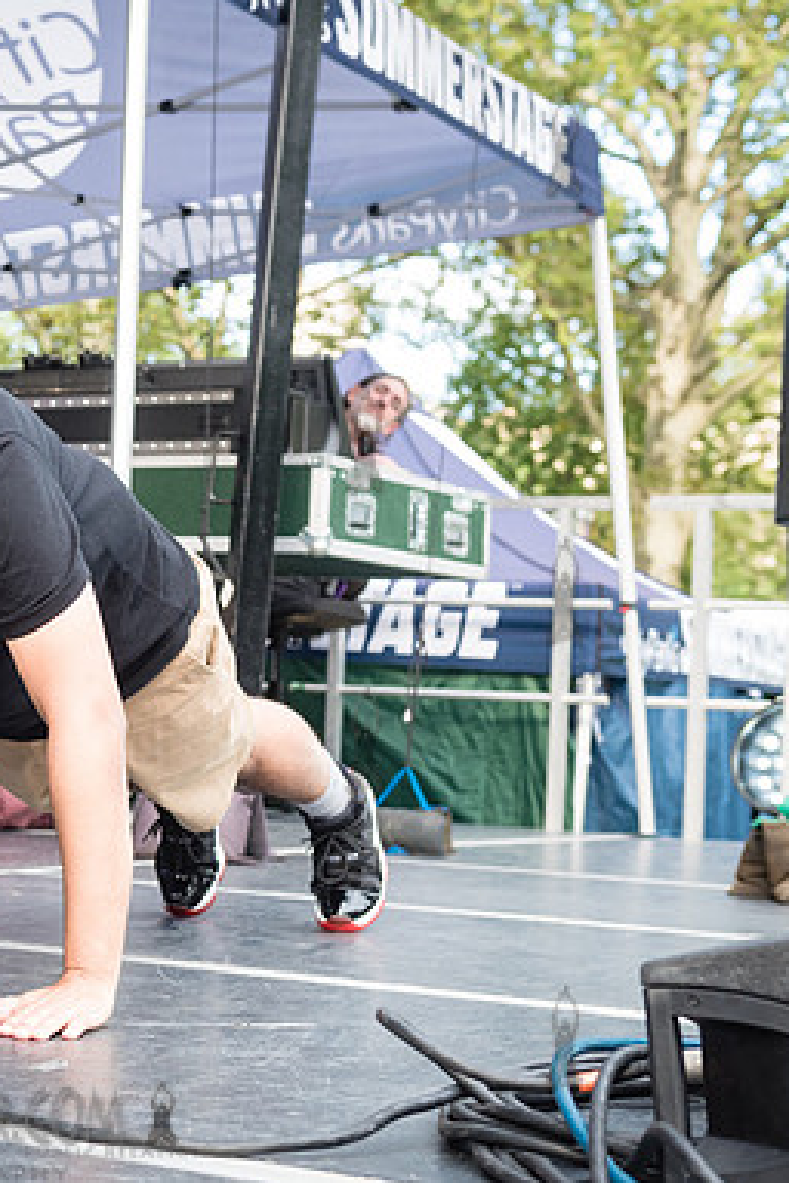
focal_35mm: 74
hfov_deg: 17.8
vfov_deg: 27.3
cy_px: 672
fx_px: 2433
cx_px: -60
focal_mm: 40
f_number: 4.5
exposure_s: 1/200
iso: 500
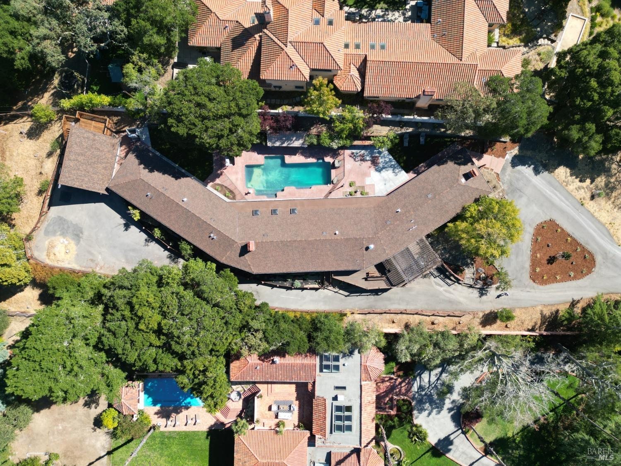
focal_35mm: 24
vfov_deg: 56.8
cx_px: 310
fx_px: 431
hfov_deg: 71.6
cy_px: 233
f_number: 1.7
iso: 130
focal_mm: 6.72
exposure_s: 1/1600
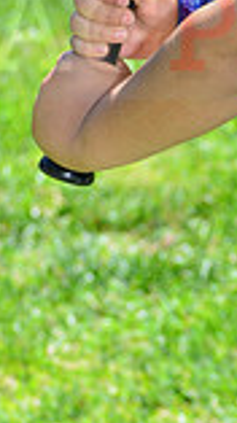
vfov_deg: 4.8
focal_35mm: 450
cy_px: 13
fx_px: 5041
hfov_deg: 2.7
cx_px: 454
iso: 200
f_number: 8
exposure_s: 1/200
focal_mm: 116
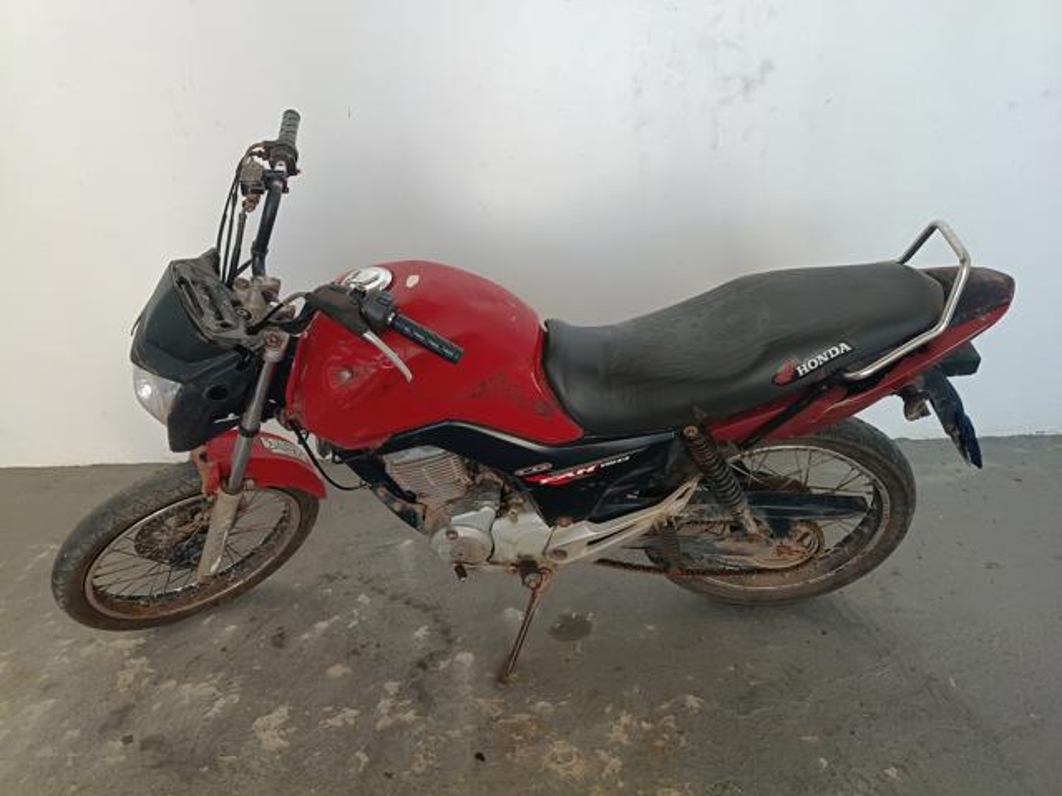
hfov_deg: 67.3
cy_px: 398
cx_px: 531
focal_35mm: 26
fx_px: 798
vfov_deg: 53.1
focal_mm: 4.81
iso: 217
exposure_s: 1/120
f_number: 1.8
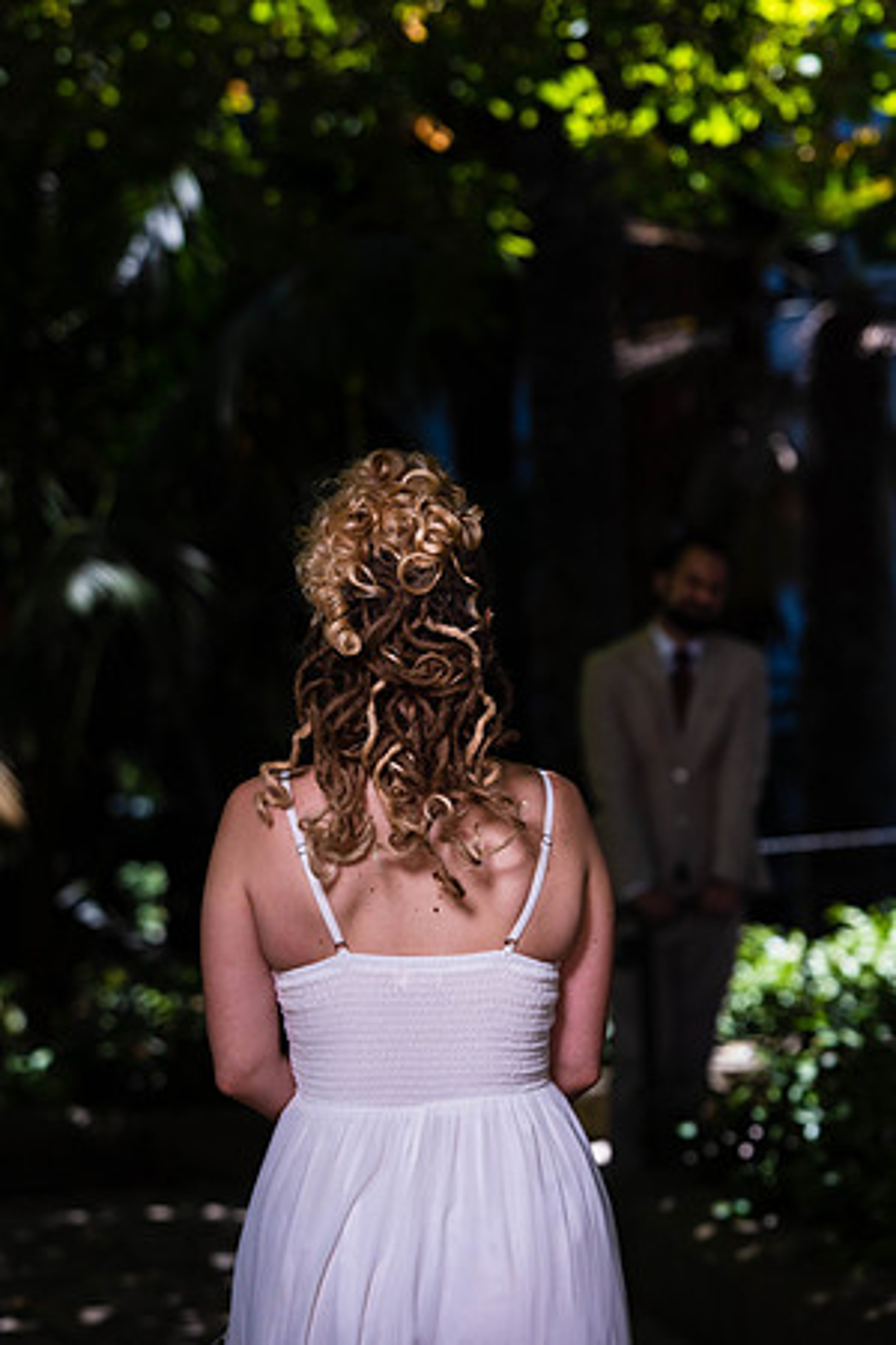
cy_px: 672
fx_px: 3173
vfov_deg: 23.9
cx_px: 448
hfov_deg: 16.1
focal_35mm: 85
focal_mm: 85
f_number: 3.5
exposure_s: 1/8000
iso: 800
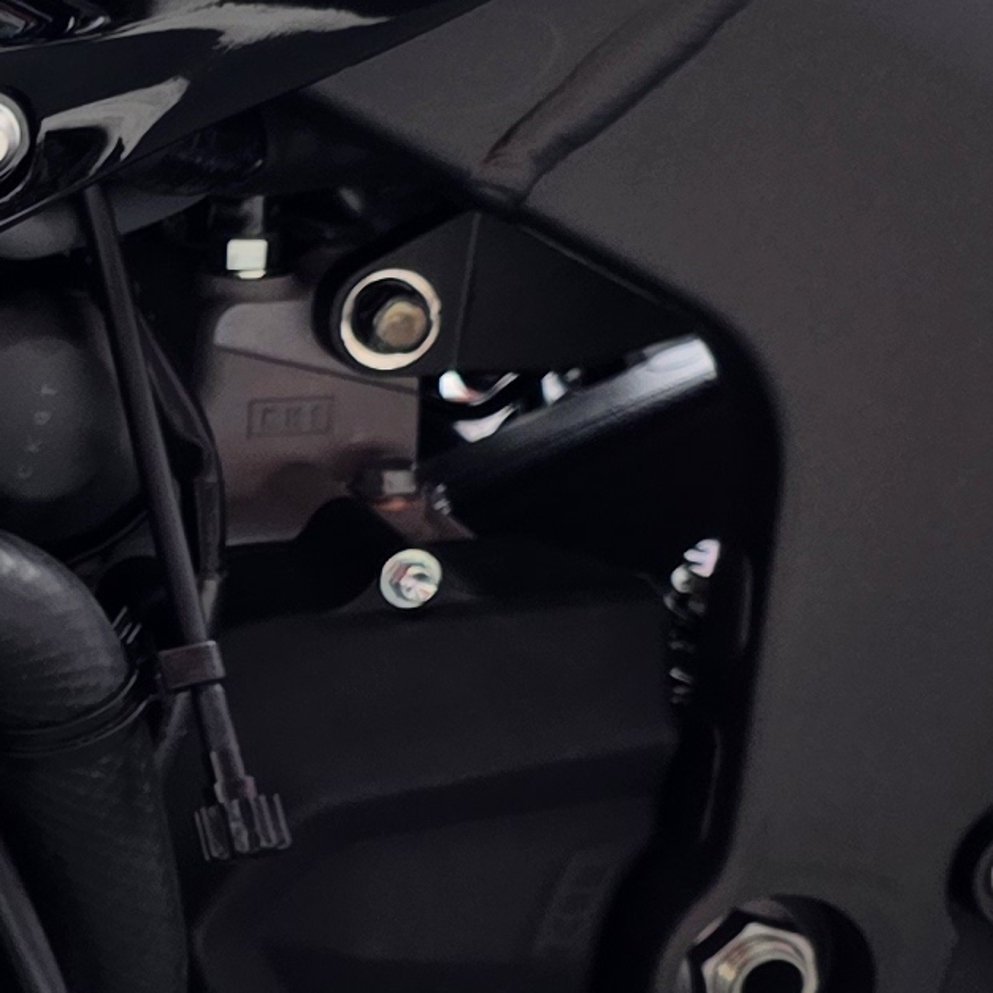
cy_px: 339
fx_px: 4219
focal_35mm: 130
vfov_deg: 13.4
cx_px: -949
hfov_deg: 12.0
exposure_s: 1/120
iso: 64
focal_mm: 6.25
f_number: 1.7
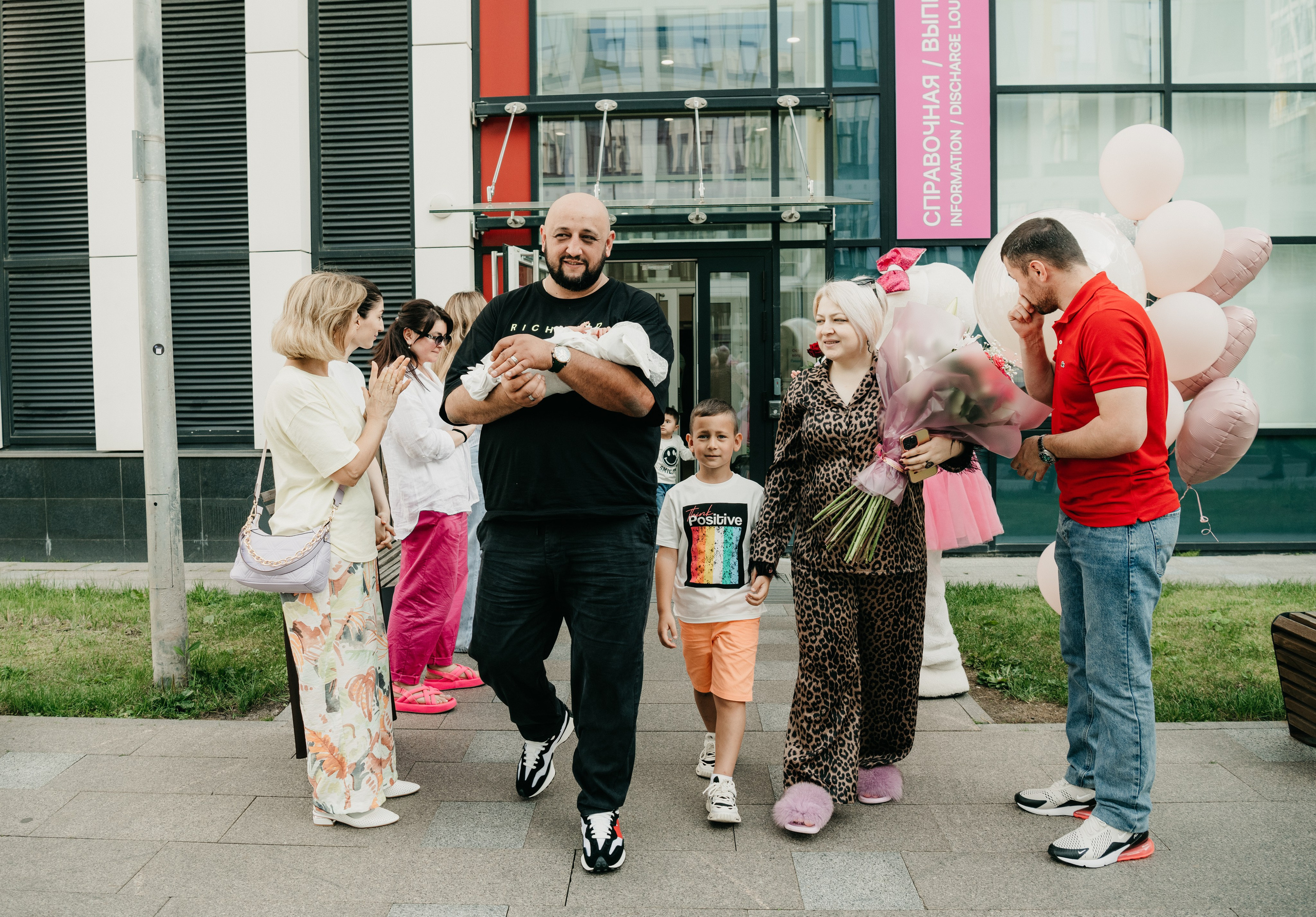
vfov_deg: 49.2
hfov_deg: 66.5
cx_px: 595
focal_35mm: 27
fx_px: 1001
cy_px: 436
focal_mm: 24
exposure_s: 1/320
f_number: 5
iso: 200
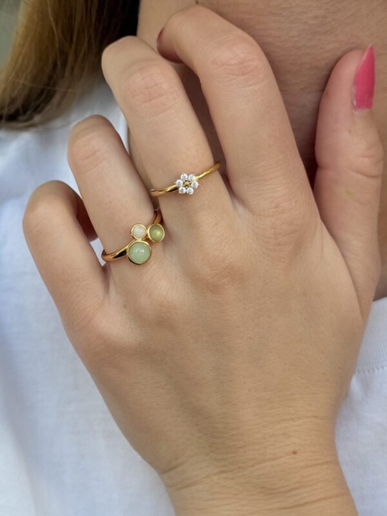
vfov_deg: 39.7
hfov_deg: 30.3
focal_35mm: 48
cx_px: 194
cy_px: 258
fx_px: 716
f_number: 1.78
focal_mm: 6.76
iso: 64
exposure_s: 1/631
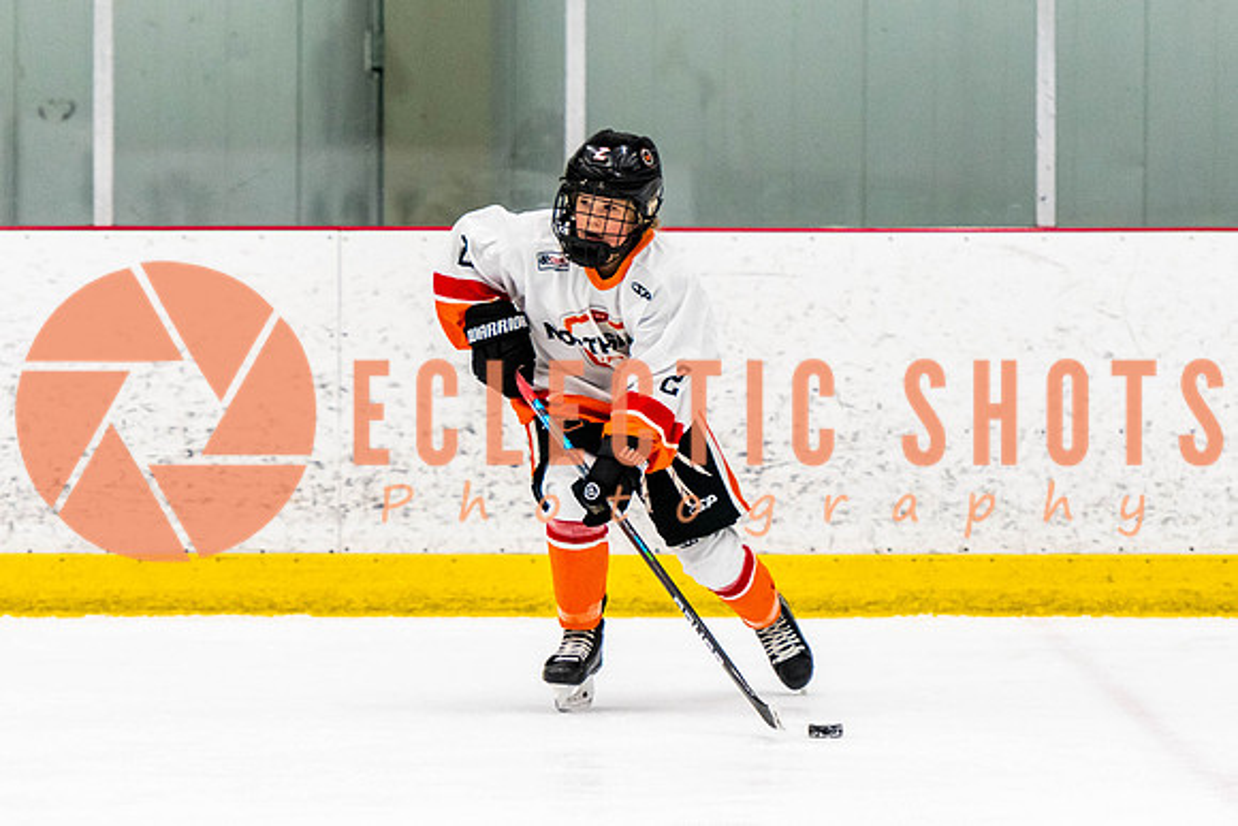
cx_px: 619
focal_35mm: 292
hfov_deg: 7.0
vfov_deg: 4.7
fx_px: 10053
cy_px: 486
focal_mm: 170
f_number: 2.8
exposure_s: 1/640
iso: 2000
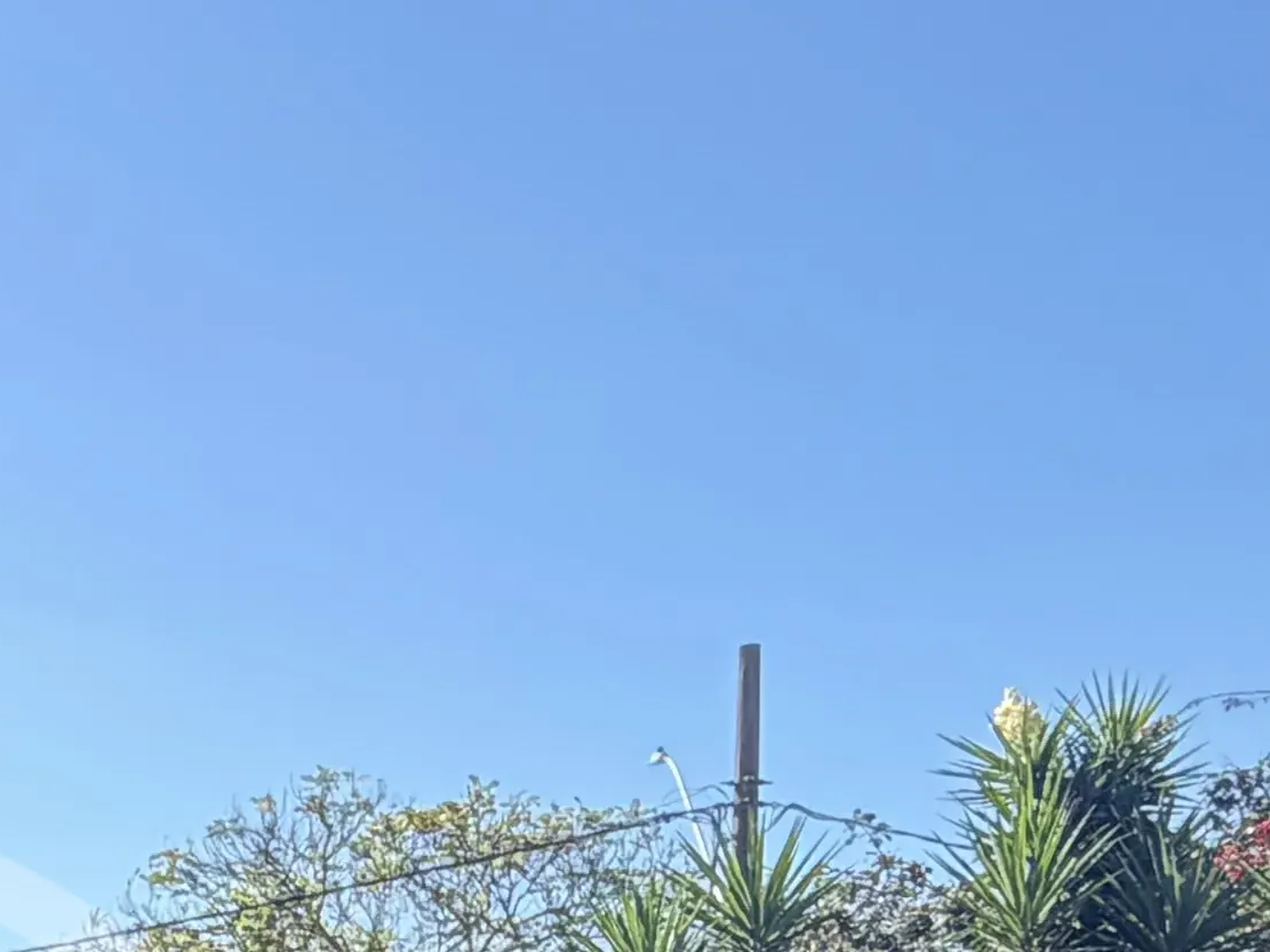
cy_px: 1439
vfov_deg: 18.1
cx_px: -264
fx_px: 2641
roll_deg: +1.5
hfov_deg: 24.4
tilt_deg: -2.7
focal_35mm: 72
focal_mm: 2.22
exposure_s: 1/502
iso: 50
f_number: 2.2
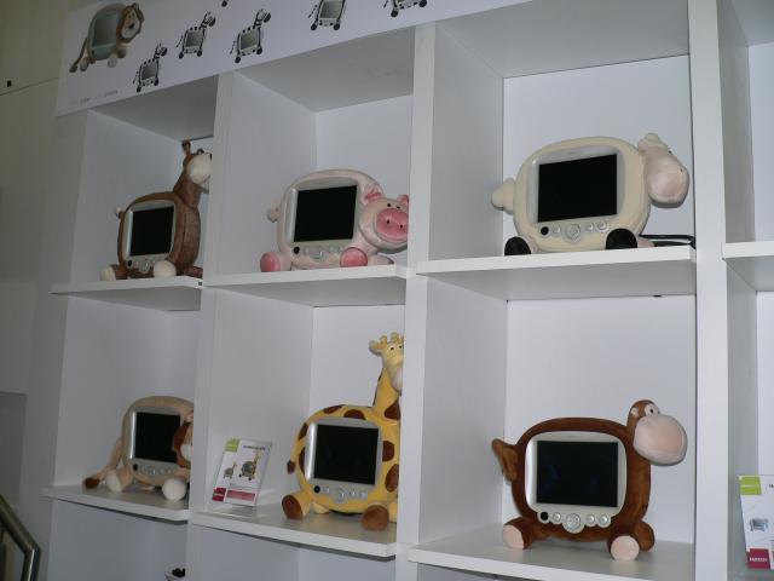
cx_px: 387
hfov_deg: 51.4
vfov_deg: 39.7
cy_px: 290
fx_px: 805
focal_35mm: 36
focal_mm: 6
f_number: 2.8
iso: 80
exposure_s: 1/250
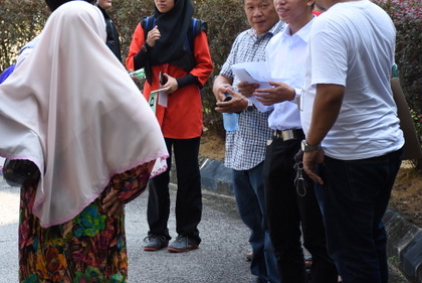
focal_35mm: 183
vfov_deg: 7.5
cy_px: 77
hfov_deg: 11.2
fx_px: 2147
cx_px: 152
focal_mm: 80
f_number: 5.3
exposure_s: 1/250
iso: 320
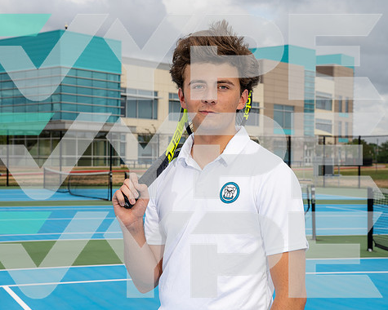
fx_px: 815
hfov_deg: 26.8
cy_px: 156
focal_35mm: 71
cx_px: 177
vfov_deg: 21.6
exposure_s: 1/250
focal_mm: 62
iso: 160
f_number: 10
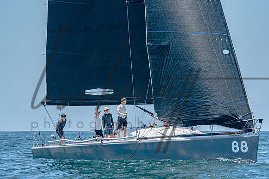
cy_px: 90
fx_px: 2074
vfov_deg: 5.0
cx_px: 134
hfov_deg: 7.4
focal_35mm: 278
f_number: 5.3
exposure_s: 1/1600
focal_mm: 185
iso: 200
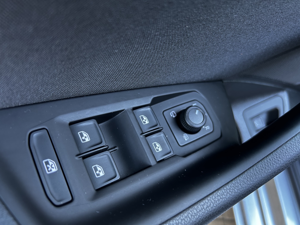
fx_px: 225
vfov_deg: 53.1
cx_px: 150
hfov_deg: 67.3
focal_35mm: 26
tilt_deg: -52.4
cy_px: 112
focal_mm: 5.7
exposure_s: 1/56
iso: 200
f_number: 1.5
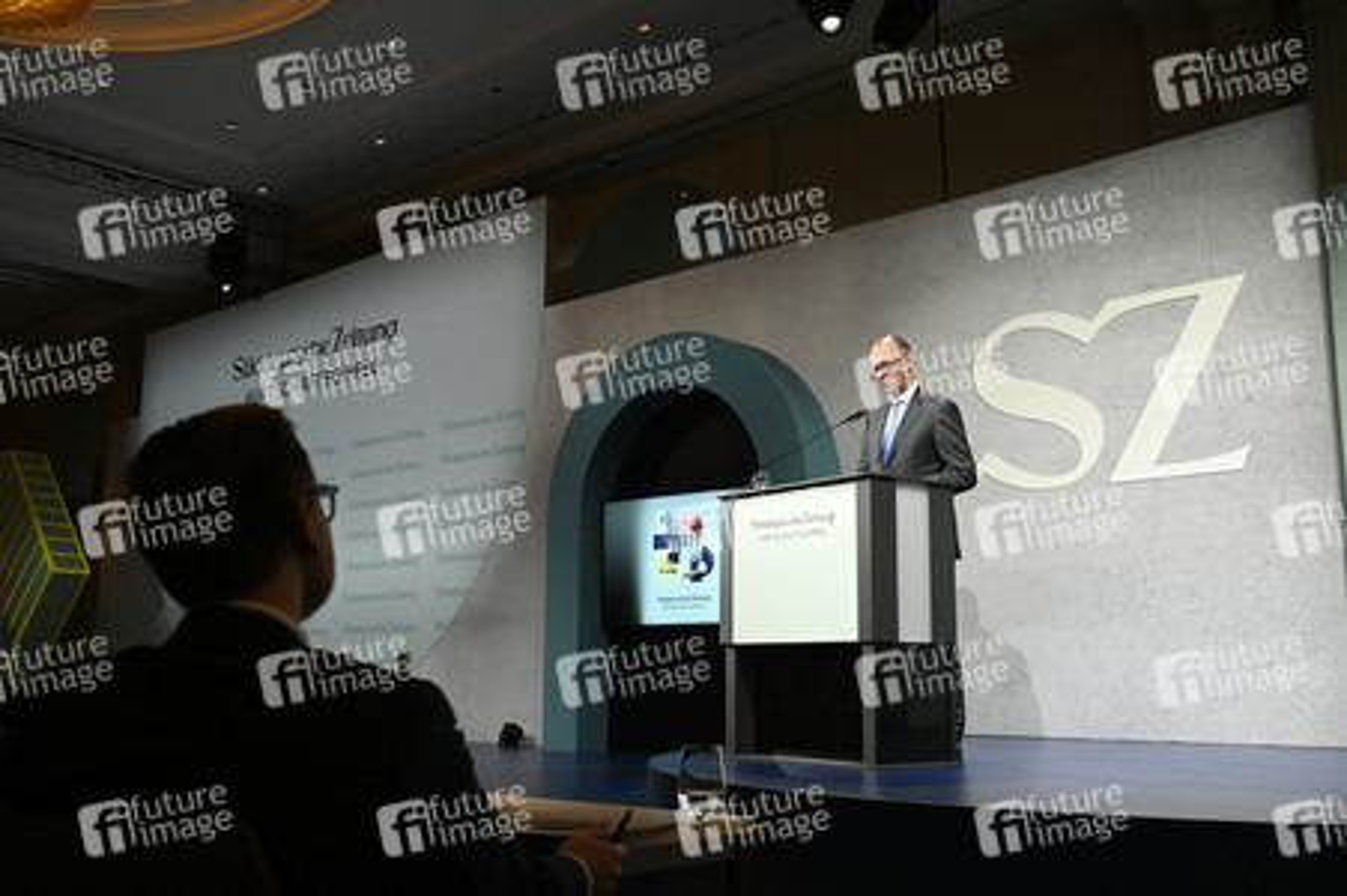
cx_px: 674
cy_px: 448
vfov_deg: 37.8
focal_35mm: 35
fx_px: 1309
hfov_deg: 54.5
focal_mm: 35
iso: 3200
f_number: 4.5
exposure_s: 1/800
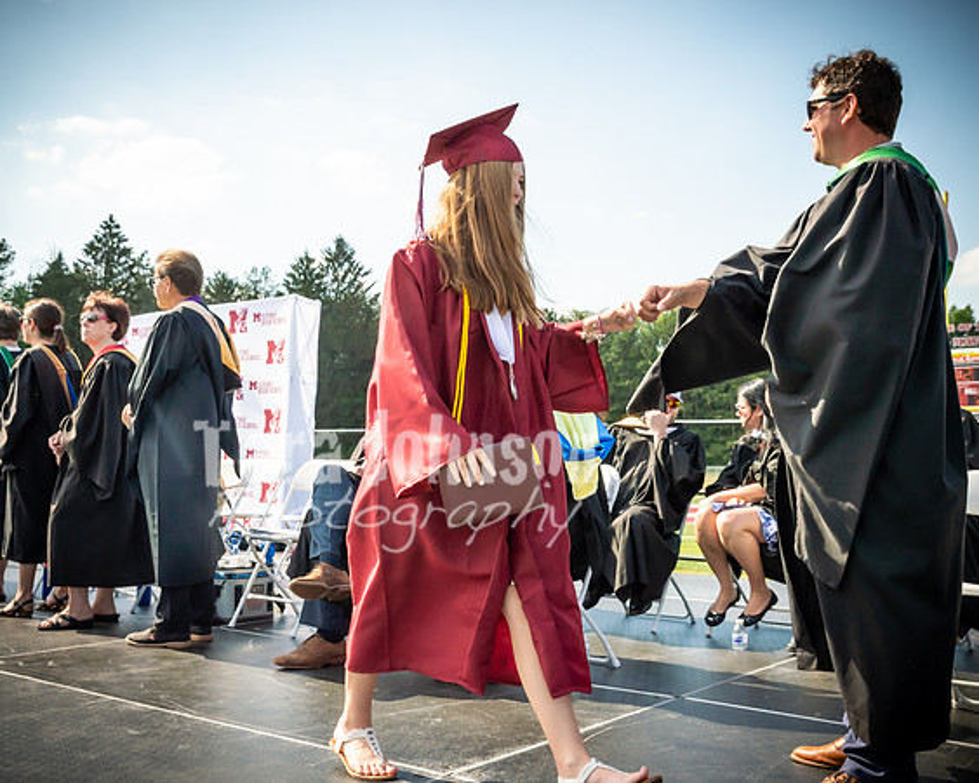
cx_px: 490
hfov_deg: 48.8
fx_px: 1078
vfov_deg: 39.9
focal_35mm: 37
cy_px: 392
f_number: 7.1
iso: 200
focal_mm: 22
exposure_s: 1/800
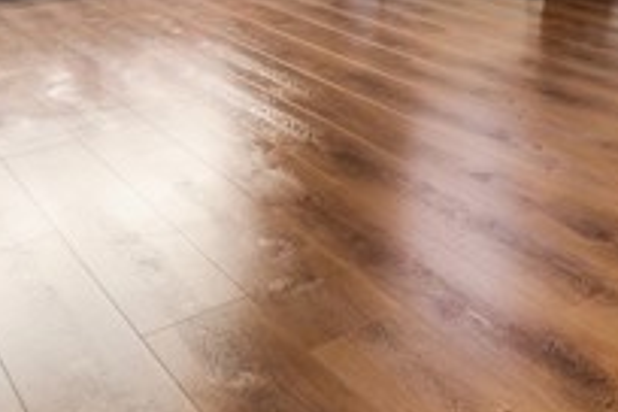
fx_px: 807
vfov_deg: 23.5
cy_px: -191
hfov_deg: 35.5
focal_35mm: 47
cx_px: 688
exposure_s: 1/5
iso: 100
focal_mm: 10
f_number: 7.1
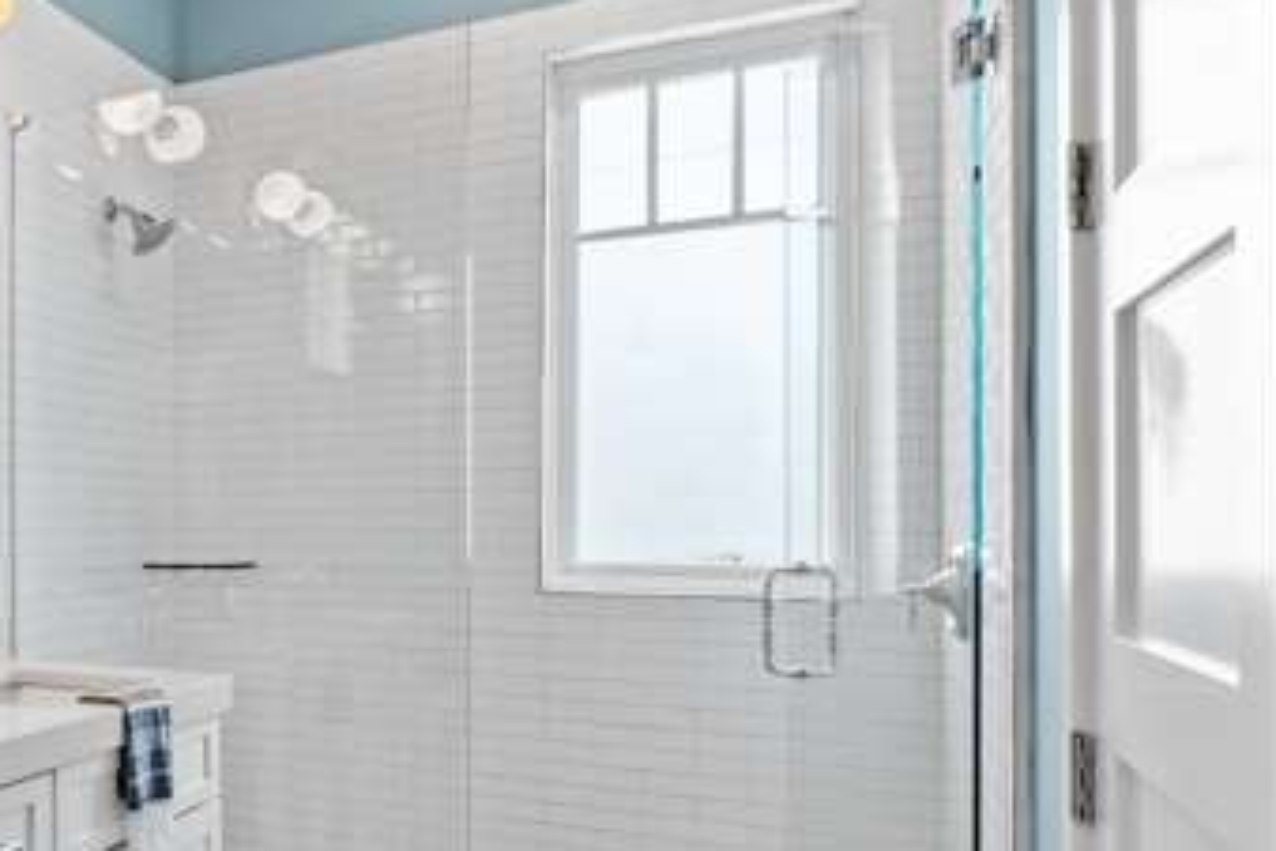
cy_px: 587
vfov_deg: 38.3
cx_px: -158
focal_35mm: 34
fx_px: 1205
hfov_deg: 42.5
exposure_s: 1/15
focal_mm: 10
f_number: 5
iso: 400
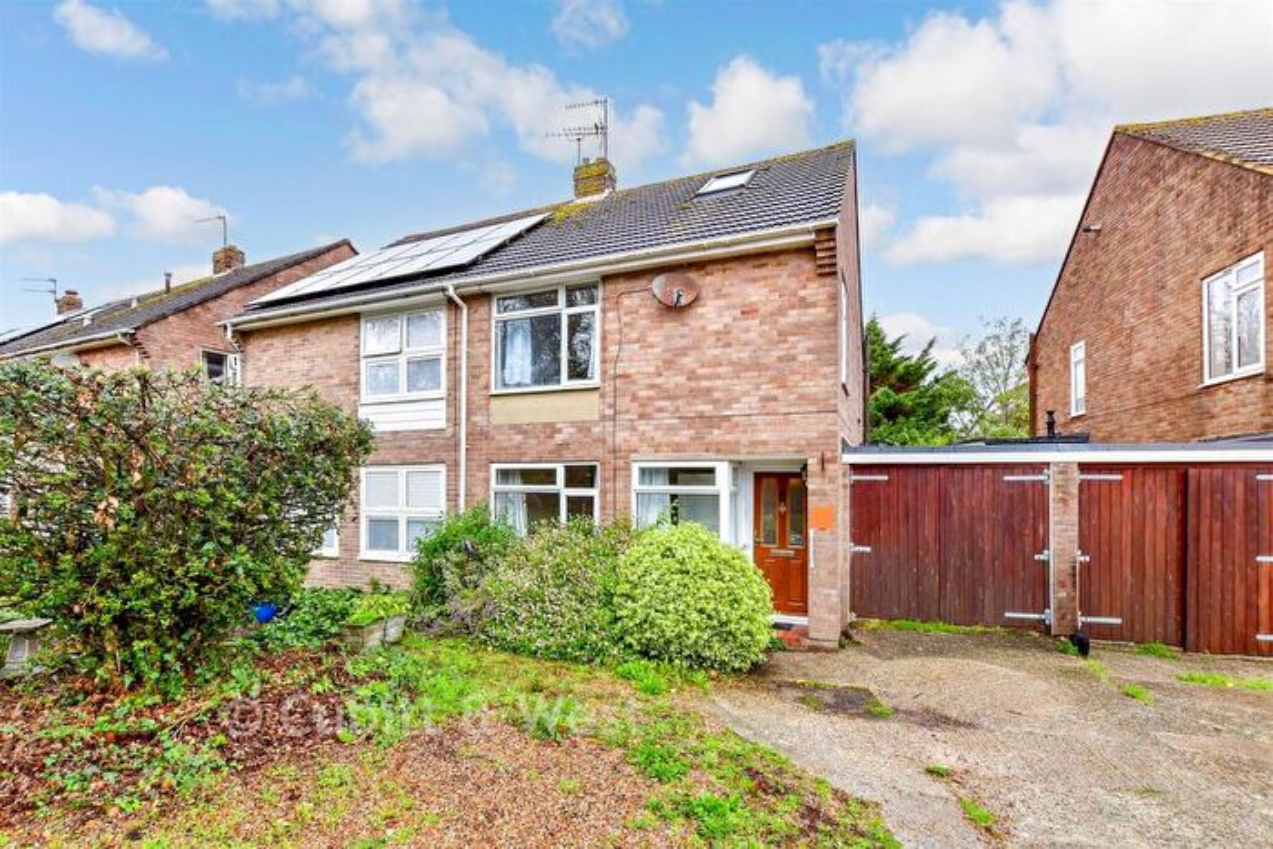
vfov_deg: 73.8
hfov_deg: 96.7
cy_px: 424
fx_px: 566
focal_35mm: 16
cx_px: 636
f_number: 8
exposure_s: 1/160
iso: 500
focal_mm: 11
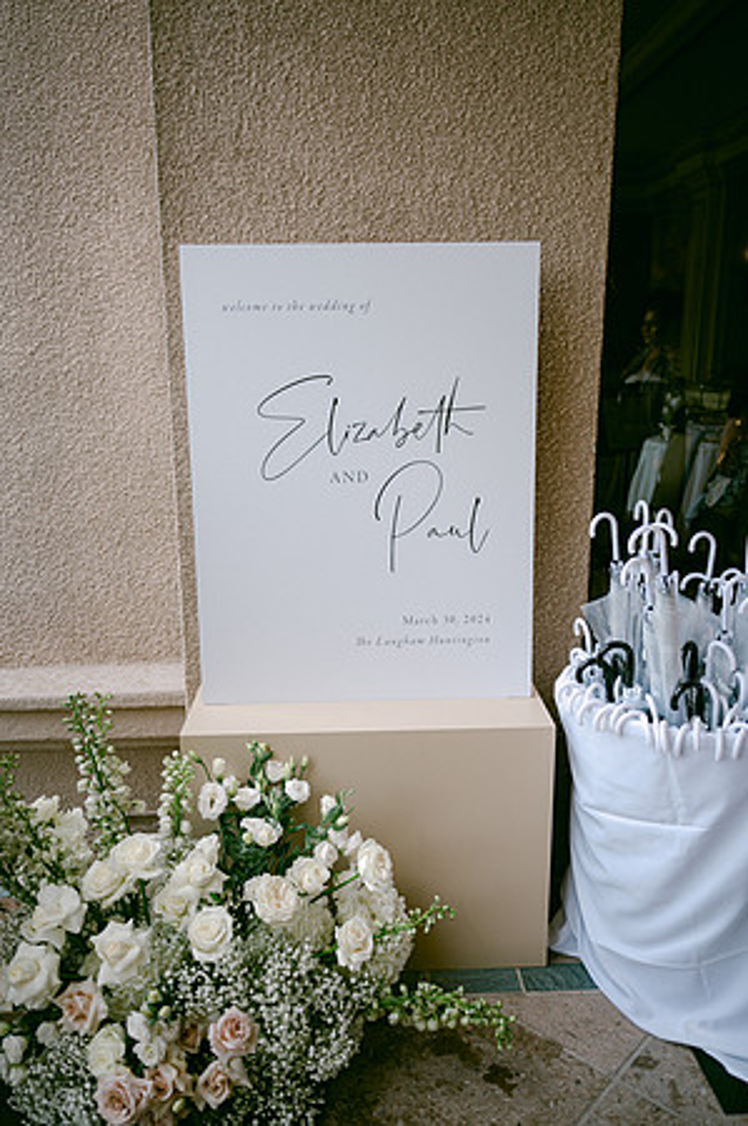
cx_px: 374
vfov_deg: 65.5
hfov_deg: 46.3
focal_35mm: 28
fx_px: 875
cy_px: 563
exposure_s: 1/640
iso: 100
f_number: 2.8
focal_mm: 28
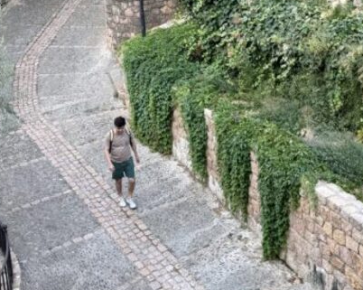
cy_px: 68
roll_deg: +2.1
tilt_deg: -19.0
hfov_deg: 27.1
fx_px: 751
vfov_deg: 21.6
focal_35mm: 70
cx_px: 210
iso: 100
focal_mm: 6.76
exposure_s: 1/481
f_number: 1.78
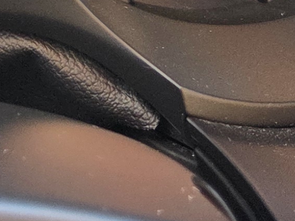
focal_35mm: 162
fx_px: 1381
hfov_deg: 10.9
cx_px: -340
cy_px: -266
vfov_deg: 8.5
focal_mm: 5.4
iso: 160
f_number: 1.8
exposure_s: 1/61
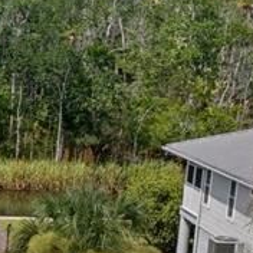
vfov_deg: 15.8
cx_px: -338
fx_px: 901
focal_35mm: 109
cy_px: 219
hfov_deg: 12.7
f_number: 2.8
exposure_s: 1/2500
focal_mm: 8.38
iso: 100
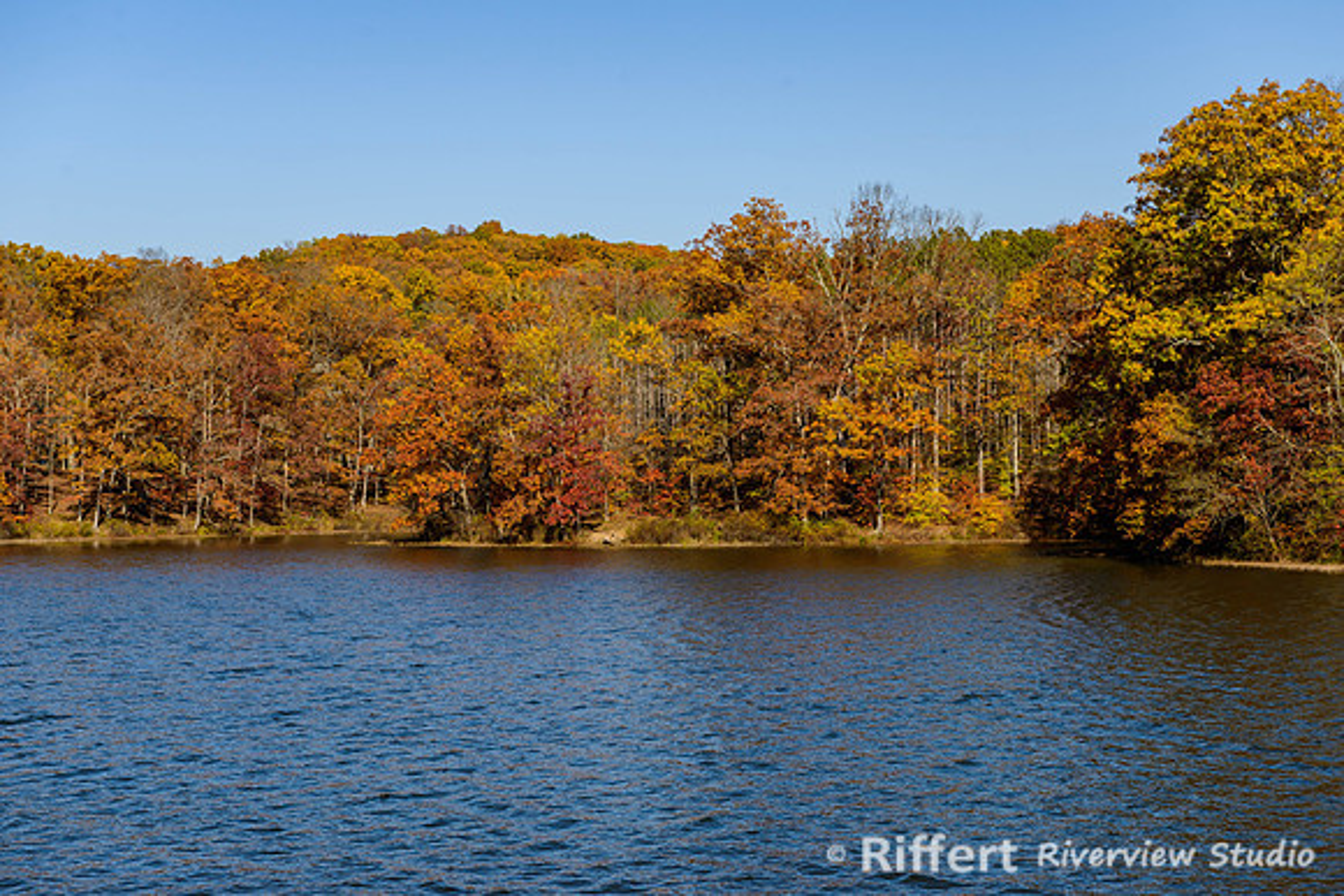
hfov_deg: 28.4
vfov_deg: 19.2
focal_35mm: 71
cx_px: 672
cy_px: 448
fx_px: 2652
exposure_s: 1/500
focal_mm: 70
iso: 200
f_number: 7.1
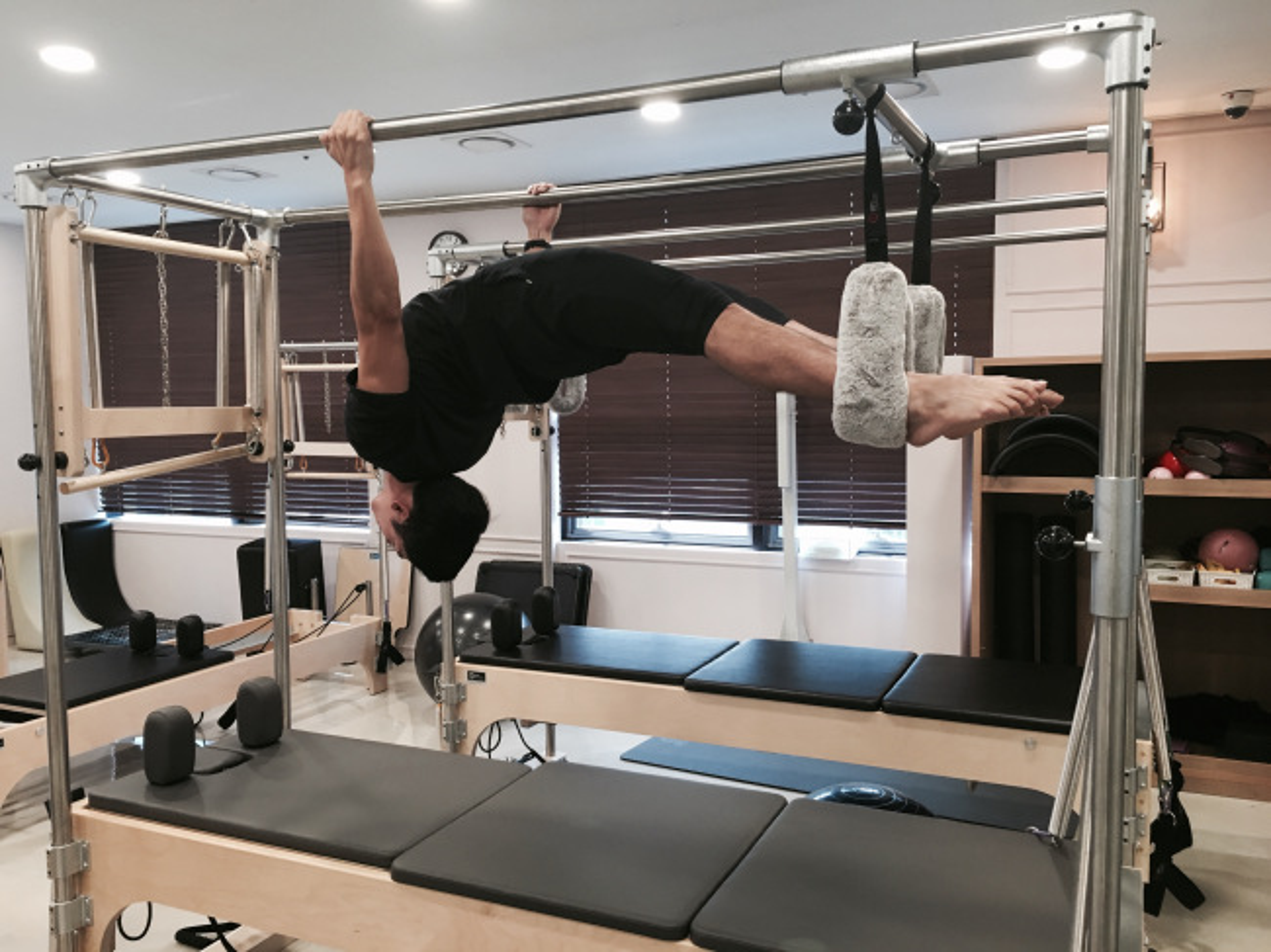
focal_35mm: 29
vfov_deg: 48.2
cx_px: 636
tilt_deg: -4.3
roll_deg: +0.8
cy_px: 476
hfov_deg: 61.7
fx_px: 1064
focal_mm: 4.15
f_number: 2.2
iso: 100
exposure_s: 1/30
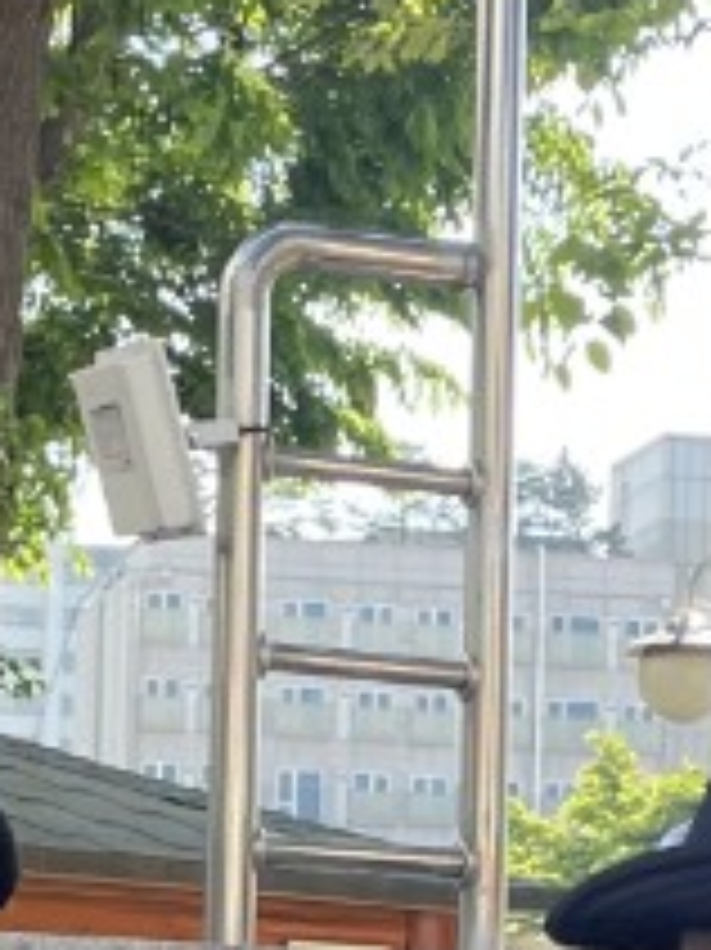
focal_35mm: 158
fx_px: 4331
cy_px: 1238
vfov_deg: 12.1
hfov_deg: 9.4
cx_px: 238
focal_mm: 4.2
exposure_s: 1/769
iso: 32
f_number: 1.6
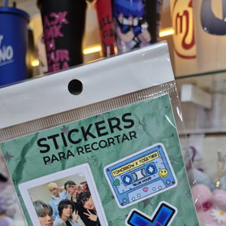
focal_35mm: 39
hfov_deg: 42.8
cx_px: 100
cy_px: 212
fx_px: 288
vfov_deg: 39.1
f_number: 1.8
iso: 250
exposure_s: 1/100
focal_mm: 5.4
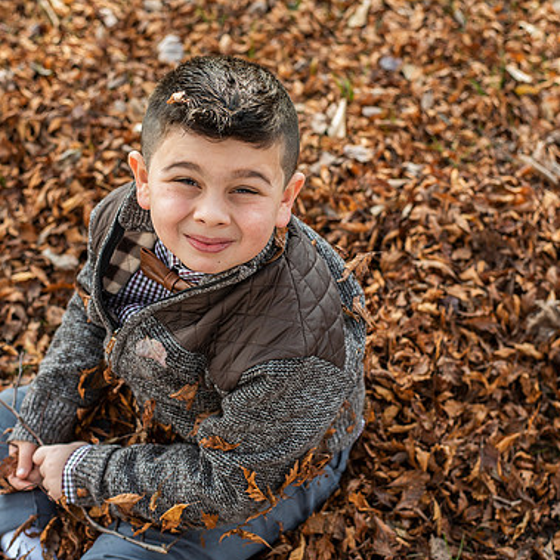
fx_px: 1190
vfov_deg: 26.5
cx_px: 251
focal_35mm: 65
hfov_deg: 26.5
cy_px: 284
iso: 400
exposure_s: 1/250
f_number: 3.5
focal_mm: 50
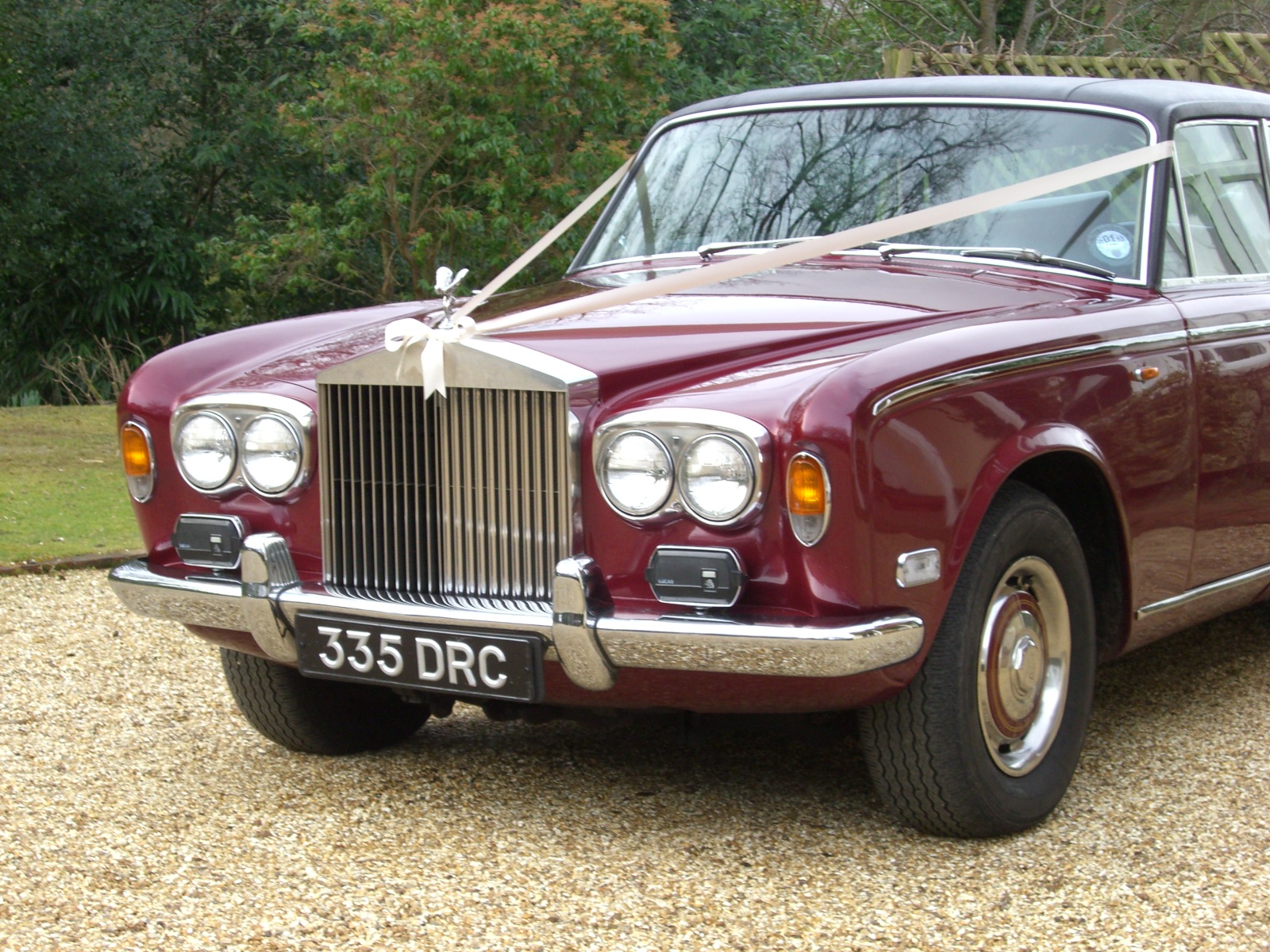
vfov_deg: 18.7
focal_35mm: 79
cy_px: 476
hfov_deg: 24.7
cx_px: 635
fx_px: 2898
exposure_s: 1/160
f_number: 4.1
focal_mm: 12.8
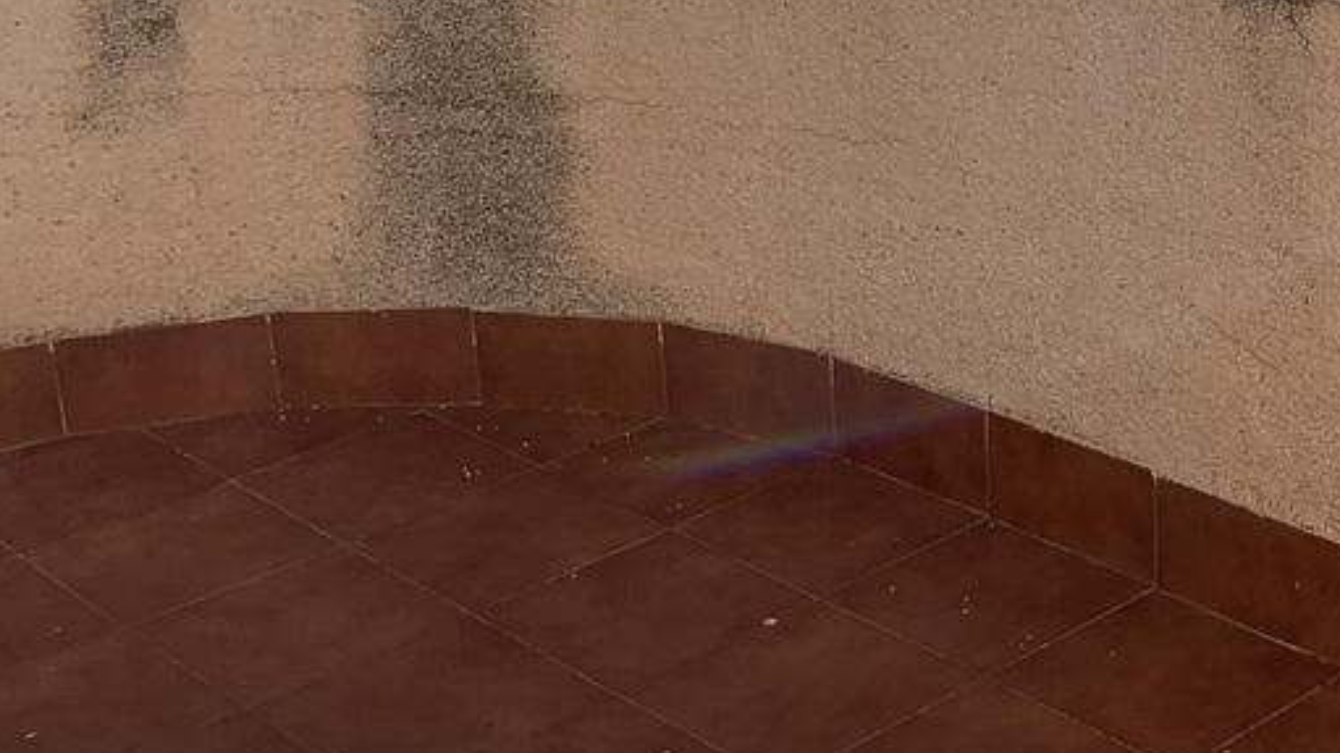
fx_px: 2522
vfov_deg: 16.7
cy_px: 55
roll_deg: +0.0
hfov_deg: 29.1
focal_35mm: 71
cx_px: 1086
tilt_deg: -11.8
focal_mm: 4.25
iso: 25
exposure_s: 1/4464
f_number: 1.8
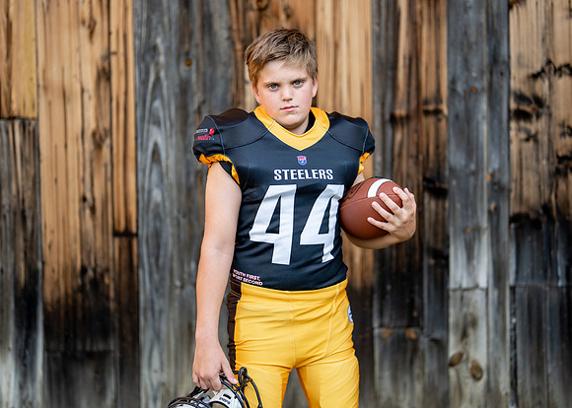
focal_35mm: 59
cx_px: 296
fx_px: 951
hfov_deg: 33.5
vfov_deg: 24.2
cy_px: 202
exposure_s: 1/2000
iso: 100
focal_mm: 50
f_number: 1.2
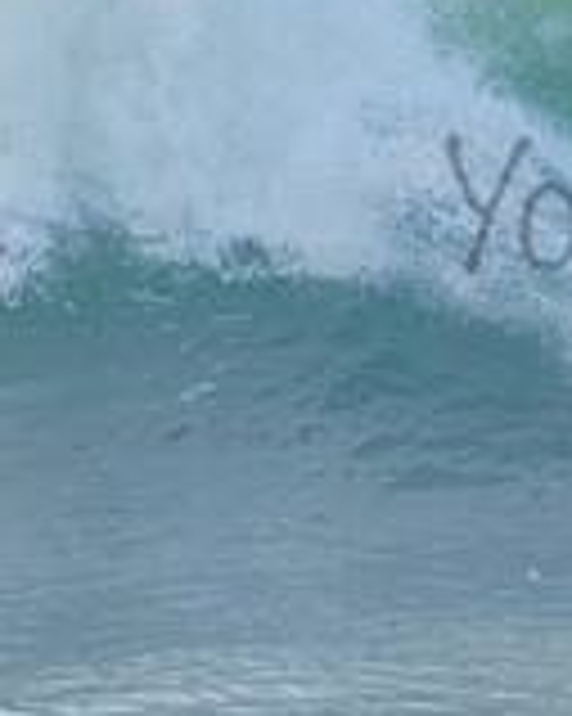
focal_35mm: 1717
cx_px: 910
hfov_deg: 0.9
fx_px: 36369
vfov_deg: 1.1
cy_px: 164
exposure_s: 1/1600
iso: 320
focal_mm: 500
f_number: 5.6
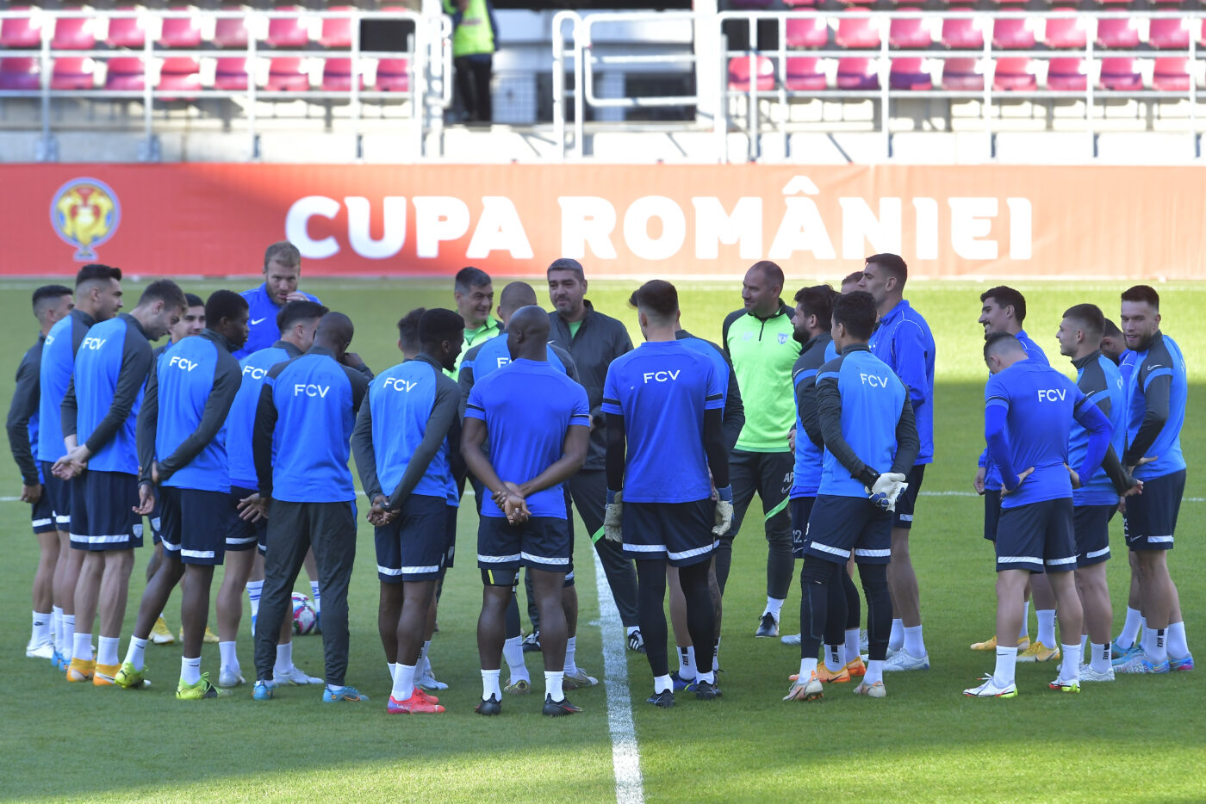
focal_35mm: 262
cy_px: 402
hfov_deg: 7.8
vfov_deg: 5.2
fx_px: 8795
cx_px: 603
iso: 800
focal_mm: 175
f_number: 4
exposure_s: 1/1000
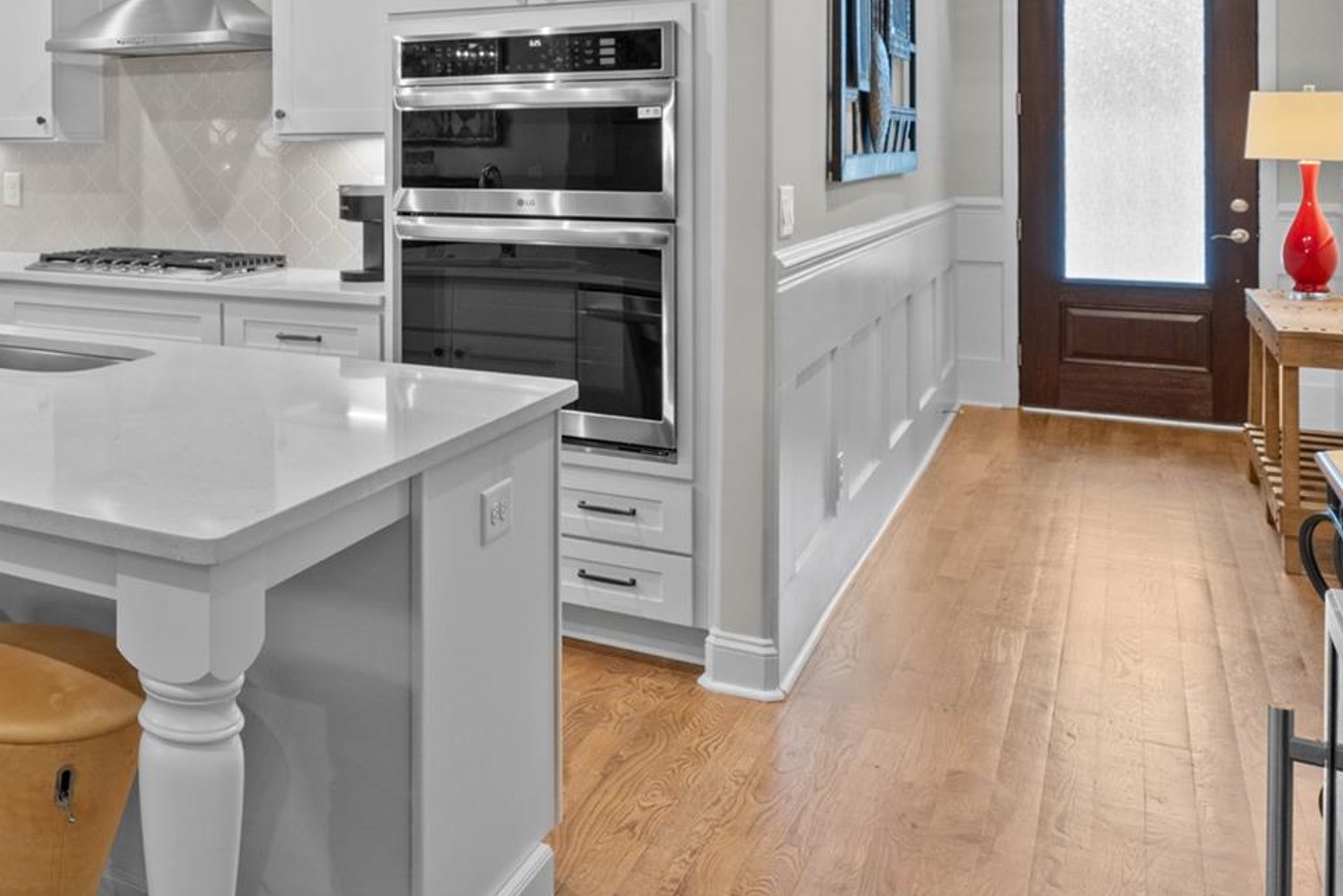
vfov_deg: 36.7
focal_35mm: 36
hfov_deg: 46.0
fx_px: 1343
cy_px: 349
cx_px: 47
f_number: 7.1
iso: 400
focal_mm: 17
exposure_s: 1/2.5
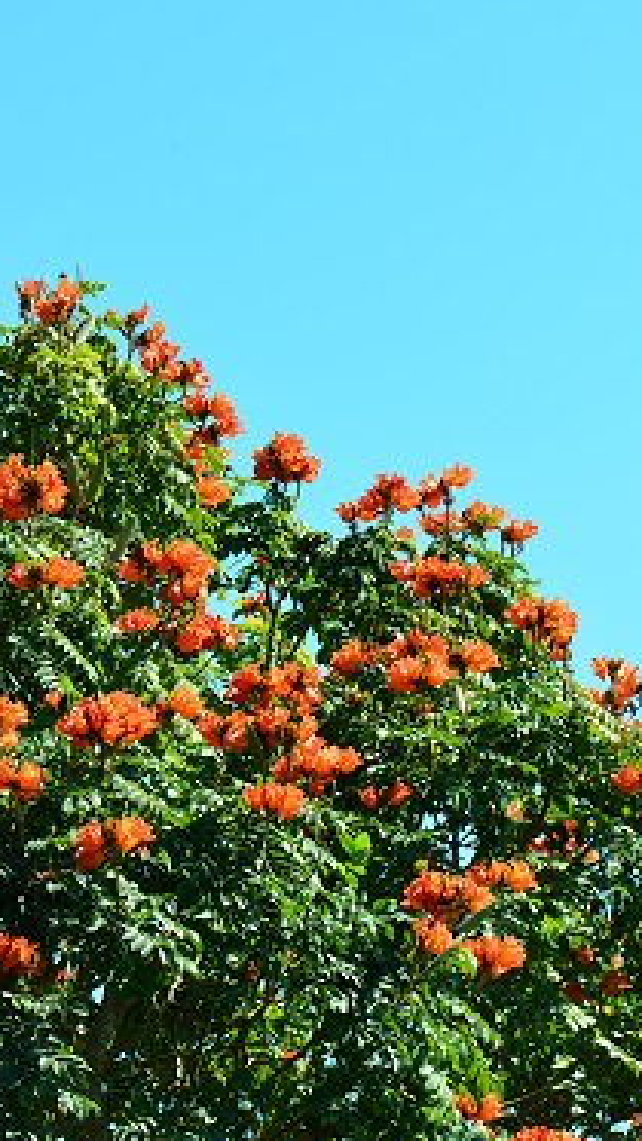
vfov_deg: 12.2
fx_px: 5353
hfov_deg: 6.8
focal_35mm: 177
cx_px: -116
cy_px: 551
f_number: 13
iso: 400
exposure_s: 1/200
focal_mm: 105
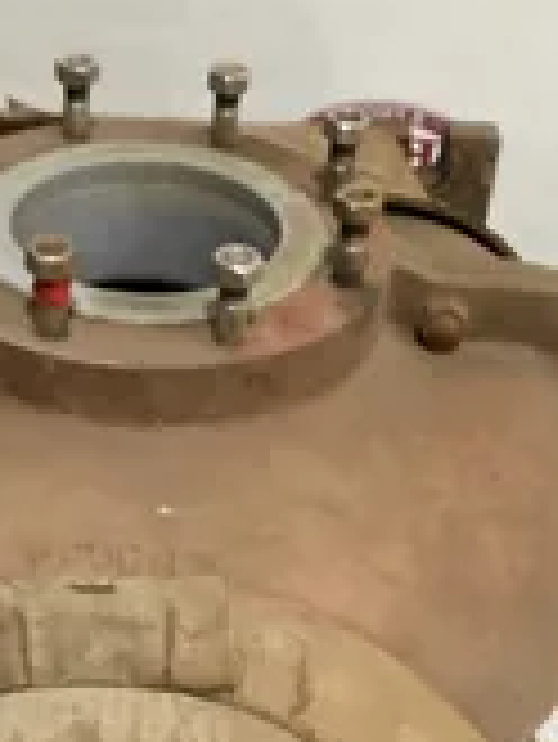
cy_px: 450
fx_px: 1610
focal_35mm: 75
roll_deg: -0.2
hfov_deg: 19.5
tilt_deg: -35.5
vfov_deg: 25.9
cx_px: 117
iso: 320
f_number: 2.4
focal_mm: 3.3
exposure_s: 1/50
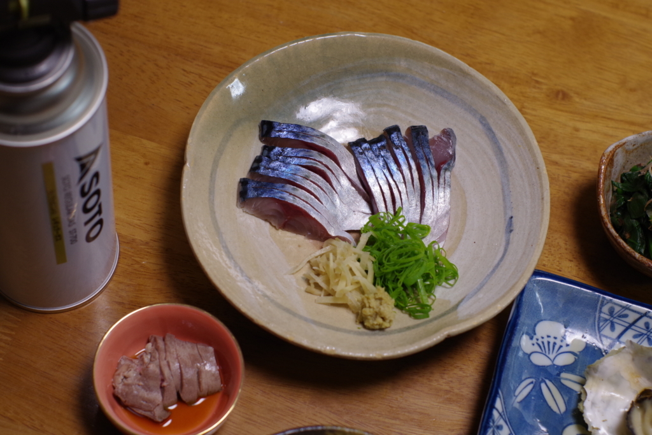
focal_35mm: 75
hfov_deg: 27.0
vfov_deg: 18.2
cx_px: 326
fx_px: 1358
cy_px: 218
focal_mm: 50
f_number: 4.5
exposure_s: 1/30
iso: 400
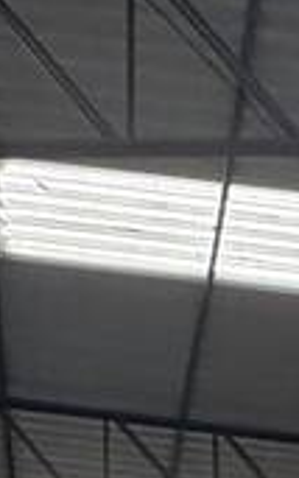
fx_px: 1628
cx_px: 78
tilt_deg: +3.5
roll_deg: +0.9
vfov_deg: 13.6
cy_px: 1029
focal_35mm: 125
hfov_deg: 10.5
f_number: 2.2
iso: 250
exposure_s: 1/121
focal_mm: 2.22
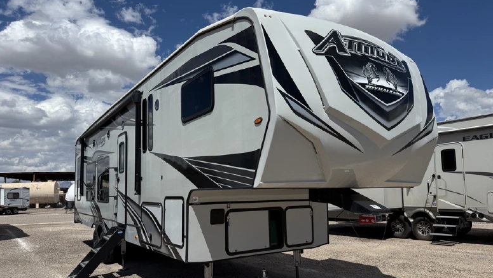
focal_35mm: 27
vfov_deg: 42.7
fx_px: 353
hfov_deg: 69.8
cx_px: 253
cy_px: 168
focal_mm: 6.76
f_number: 1.78
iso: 80
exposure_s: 1/10309
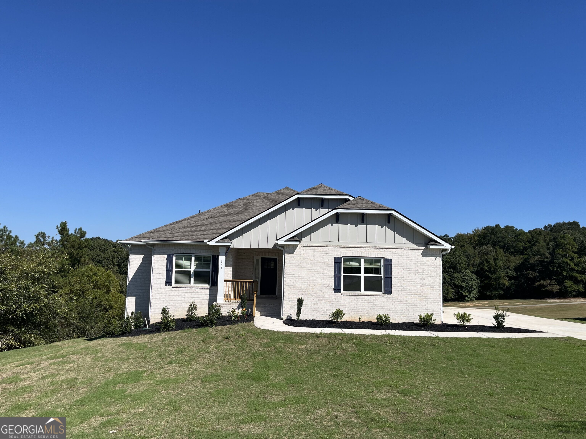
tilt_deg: +6.0
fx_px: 440
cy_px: 220
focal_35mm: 26
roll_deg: -1.0
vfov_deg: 53.1
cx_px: 293
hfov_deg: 67.3
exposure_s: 1/5076
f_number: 1.6
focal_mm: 5.1
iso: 50
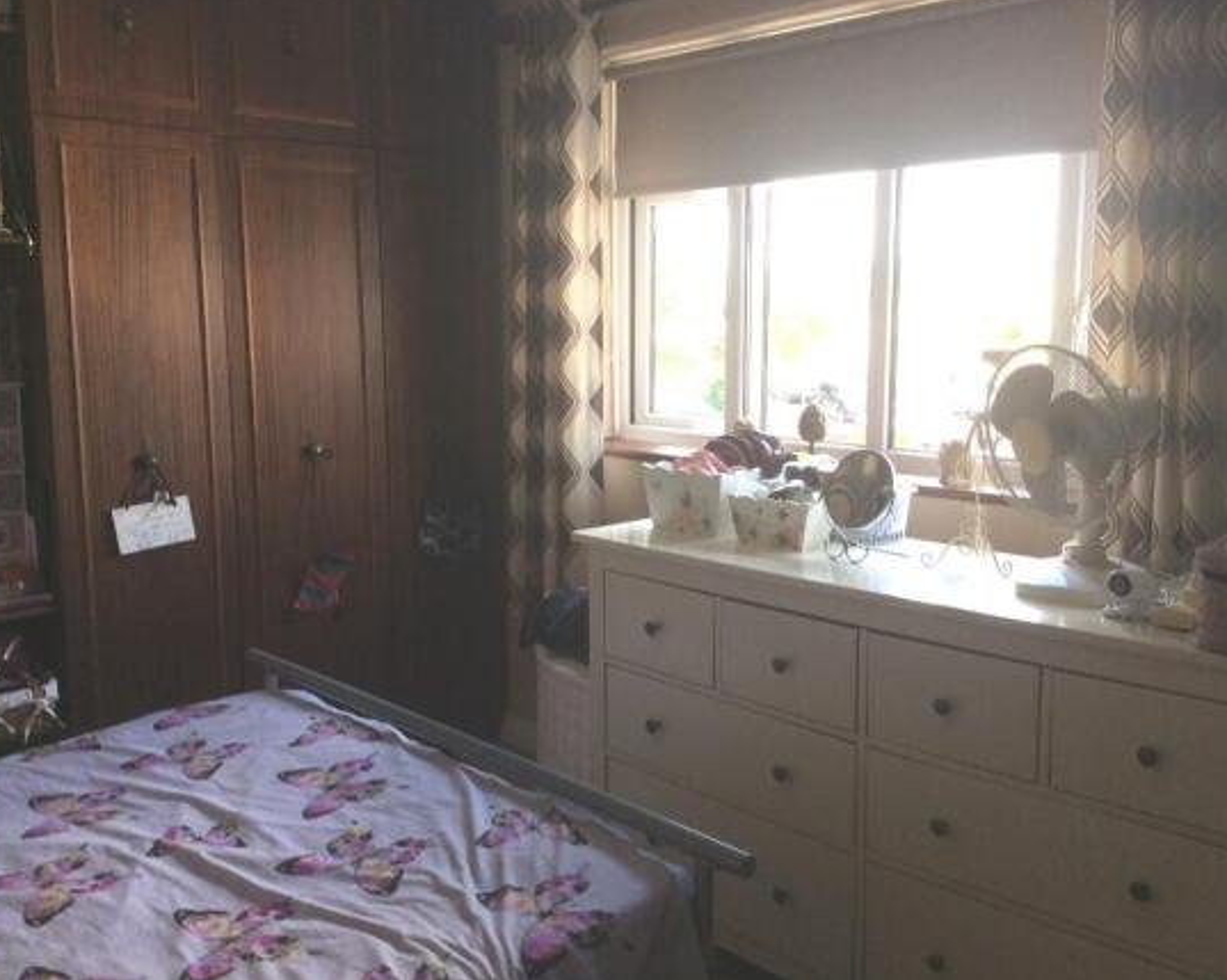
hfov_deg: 52.9
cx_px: 602
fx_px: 1234
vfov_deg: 43.3
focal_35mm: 34
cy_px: 485
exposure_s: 1/33
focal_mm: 3.3
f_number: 2.4
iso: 32
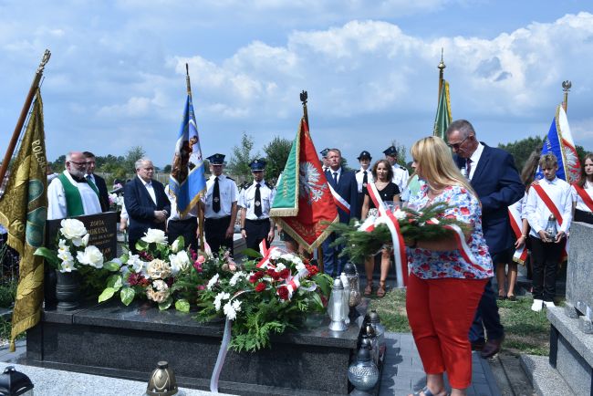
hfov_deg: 58.7
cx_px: 296
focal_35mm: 32
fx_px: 527
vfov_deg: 41.2
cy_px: 198
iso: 125
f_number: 14
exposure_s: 1/125
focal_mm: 32
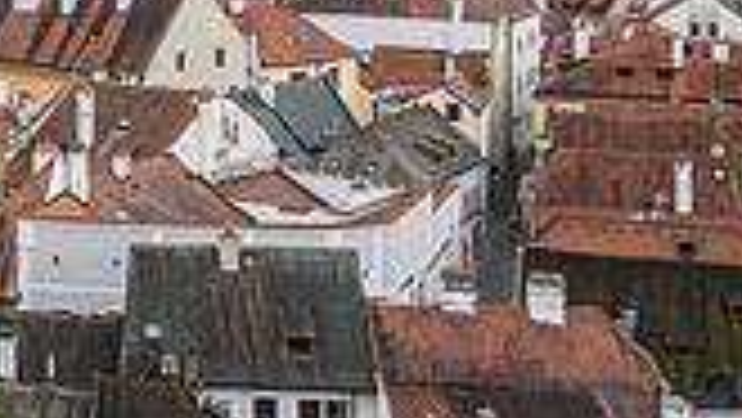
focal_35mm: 114
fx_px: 2244
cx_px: -540
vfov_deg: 10.5
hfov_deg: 16.2
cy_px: -100
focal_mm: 31
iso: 140
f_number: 4.5
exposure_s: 1/60
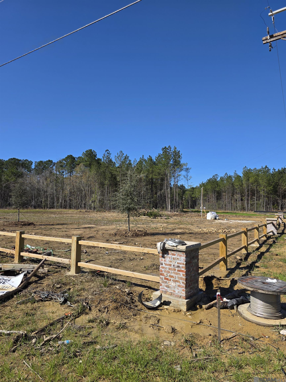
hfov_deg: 58.9
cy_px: 191
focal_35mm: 23
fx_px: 253
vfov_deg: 73.9
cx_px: 143
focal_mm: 6.3
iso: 80
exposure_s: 1/6574
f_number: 1.7
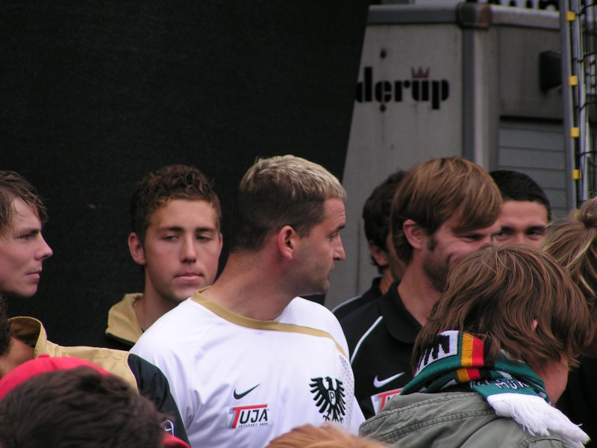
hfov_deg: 6.1
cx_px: 298
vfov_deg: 4.6
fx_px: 5622
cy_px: 224
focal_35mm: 326
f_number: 3.5
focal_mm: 49.8
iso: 50
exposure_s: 1/320
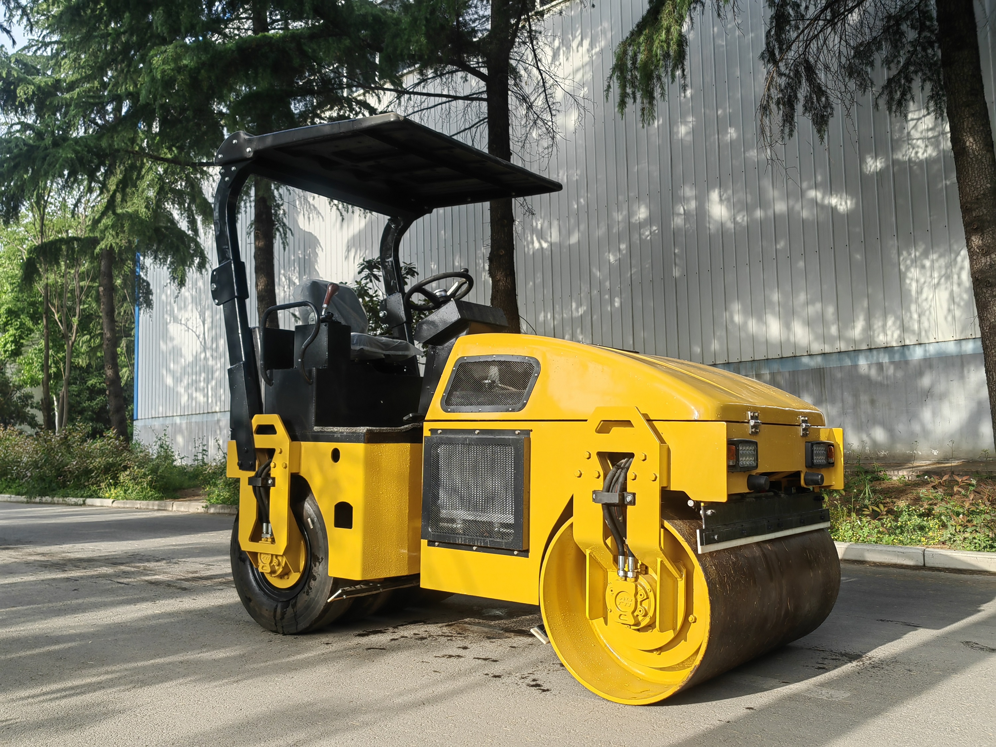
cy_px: 374
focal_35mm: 31
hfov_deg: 58.4
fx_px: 892
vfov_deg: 45.4
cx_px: 498
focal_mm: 5.54
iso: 50
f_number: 1.8
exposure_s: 1/912
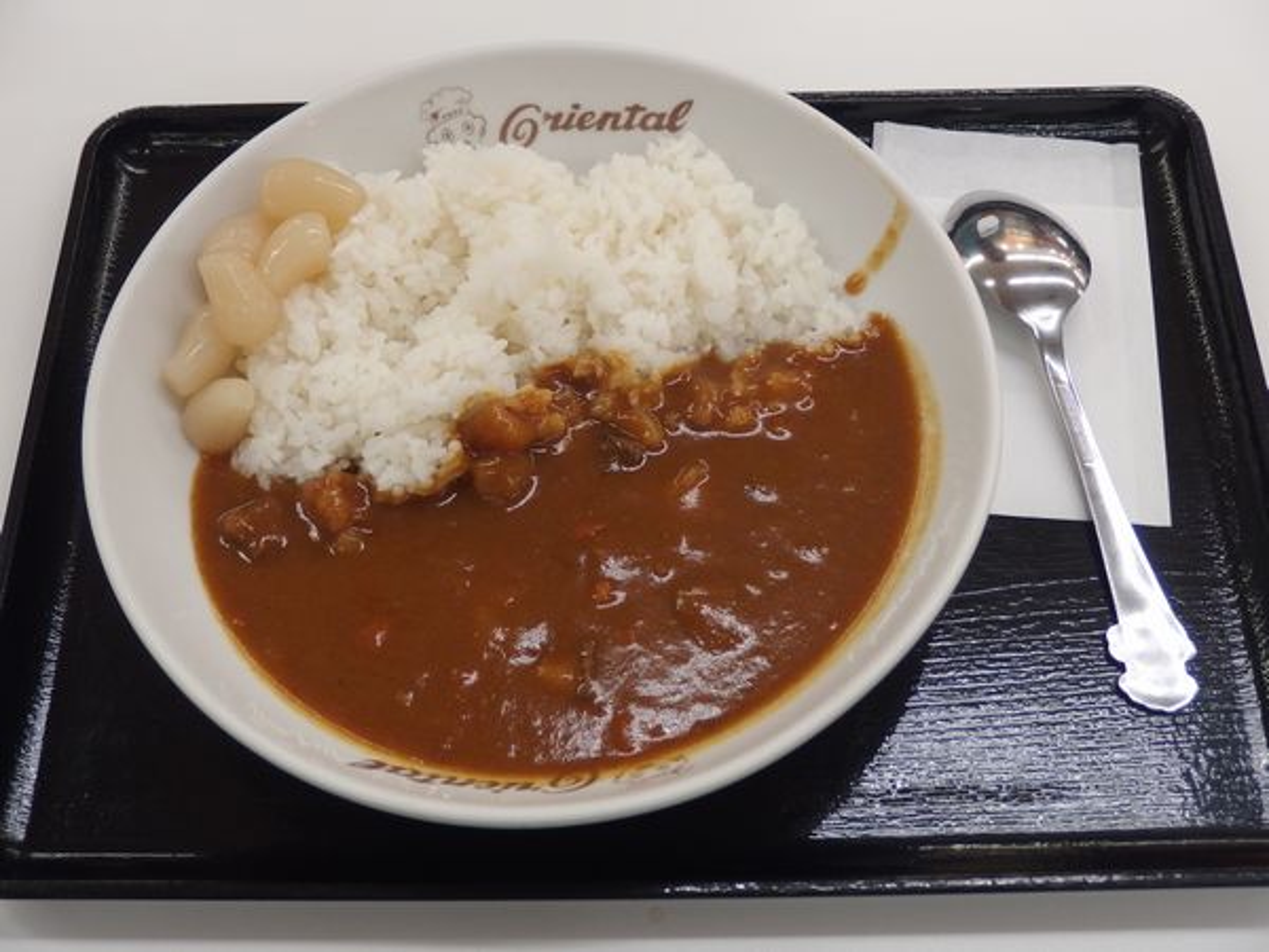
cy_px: 476
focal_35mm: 46
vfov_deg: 31.5
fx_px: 1686
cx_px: 634
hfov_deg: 41.2
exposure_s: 1/80
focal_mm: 8.3
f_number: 2.1
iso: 200
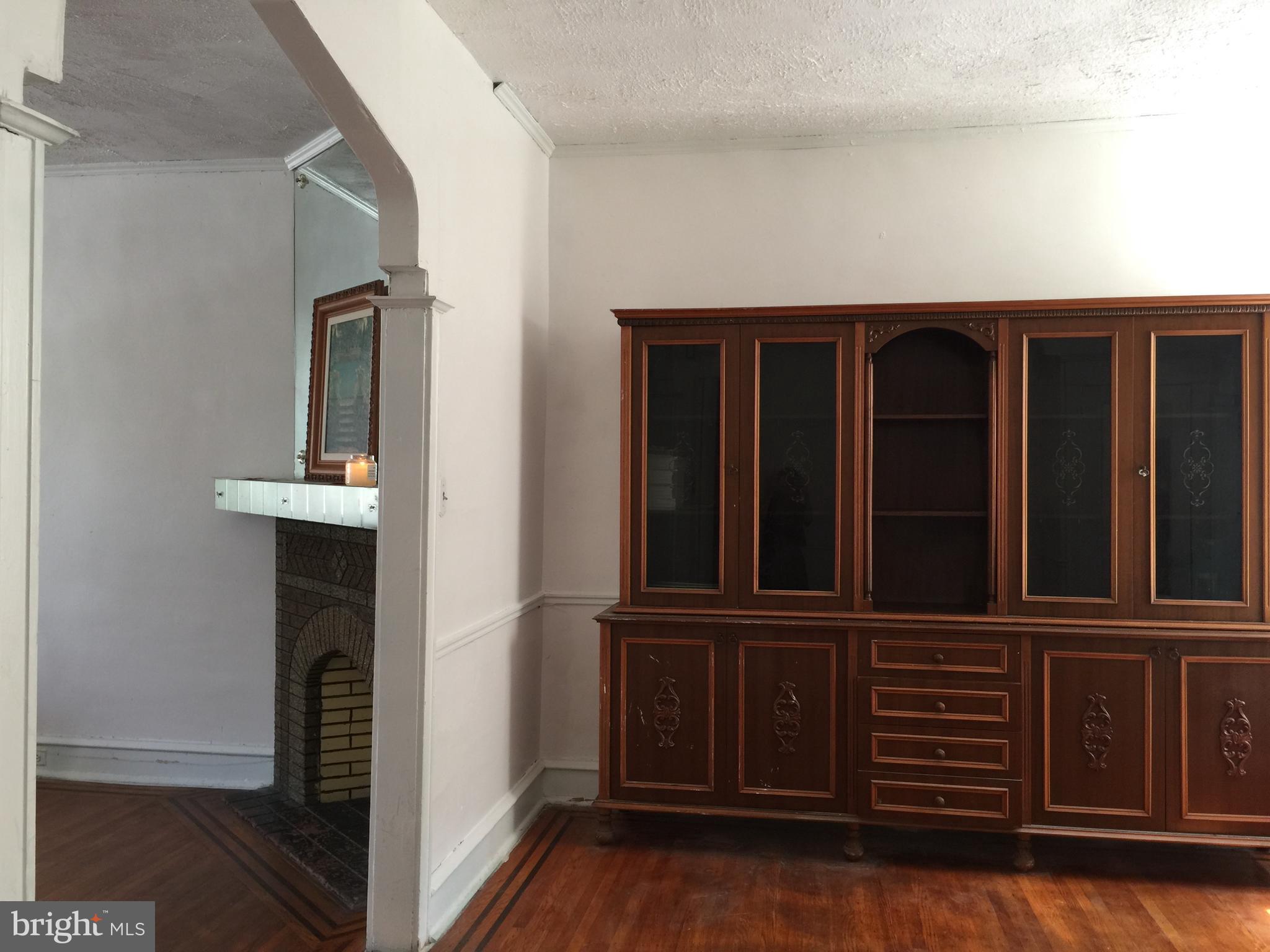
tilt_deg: -0.2
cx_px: 635
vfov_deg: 48.2
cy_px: 476
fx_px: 1064
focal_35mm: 29
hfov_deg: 61.7
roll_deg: -1.1
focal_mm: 4.15
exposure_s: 1/15
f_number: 2.2
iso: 32
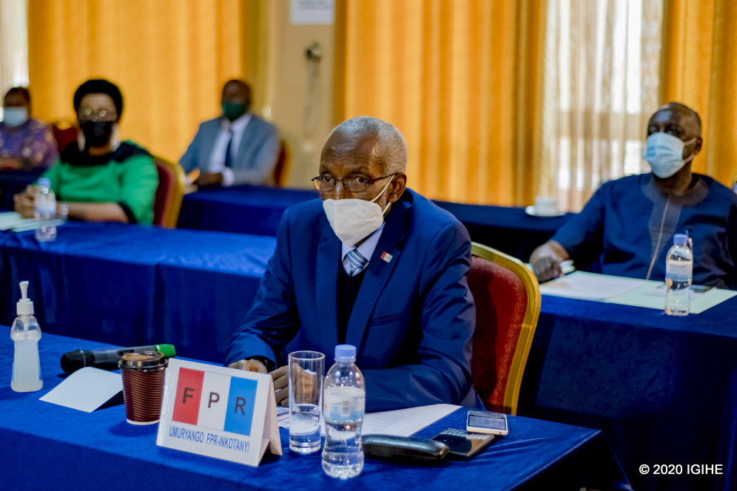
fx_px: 1249
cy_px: 200
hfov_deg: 32.9
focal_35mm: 61
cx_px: 338
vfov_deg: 22.2
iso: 800
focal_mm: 50
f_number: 2
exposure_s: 1/60
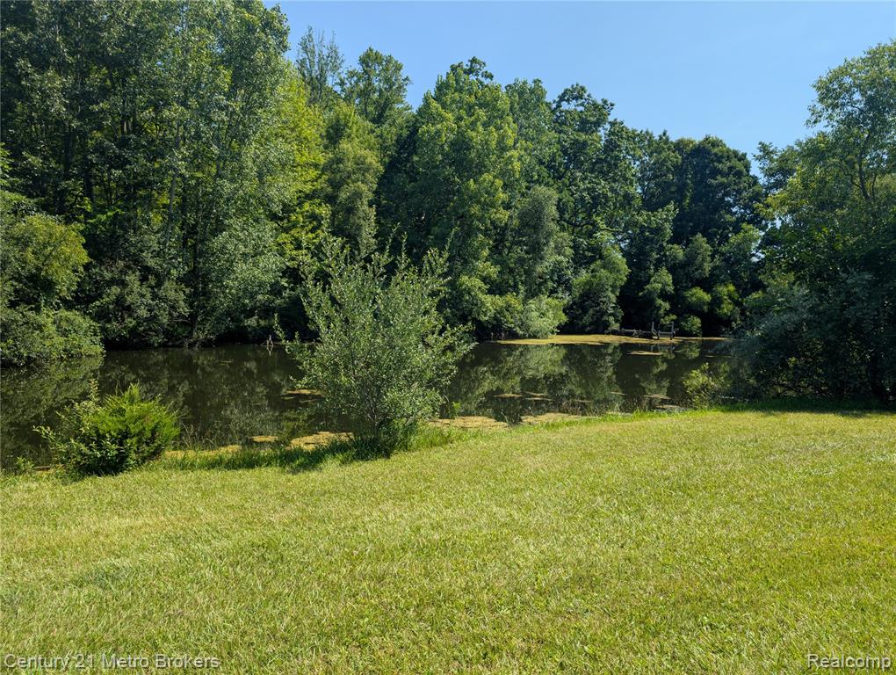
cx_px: 448
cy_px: 338
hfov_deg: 71.5
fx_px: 622
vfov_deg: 56.9
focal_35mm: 24
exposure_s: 1/943
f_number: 1.68
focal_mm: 6.9
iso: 22
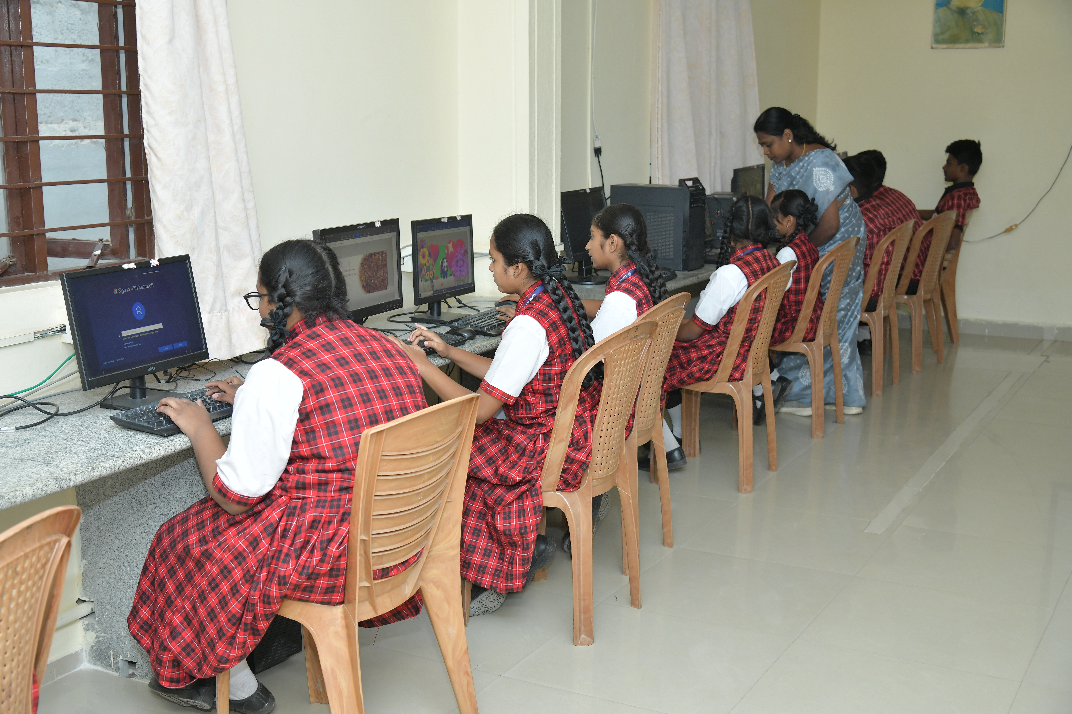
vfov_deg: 30.5
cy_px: 357
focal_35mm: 44
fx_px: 1310
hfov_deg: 44.5
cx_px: 536
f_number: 5.6
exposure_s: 1/125
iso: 1600
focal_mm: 44
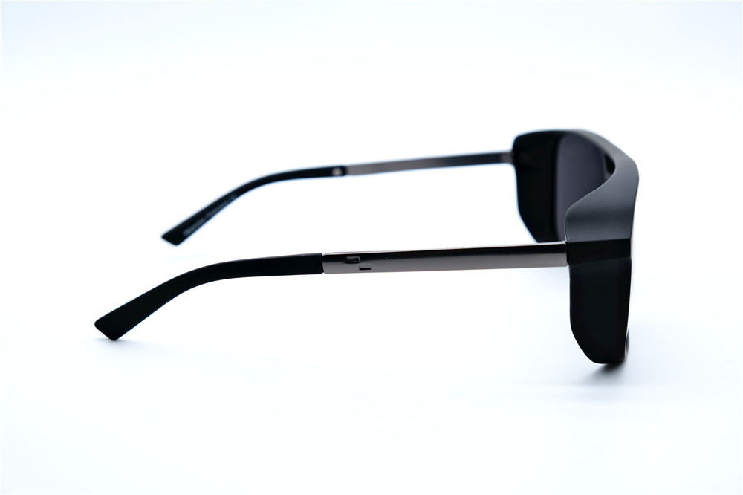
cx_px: 372
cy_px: 248
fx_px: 1052
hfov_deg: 38.9
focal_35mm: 51
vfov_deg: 26.5
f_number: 5.6
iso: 320
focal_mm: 34.3
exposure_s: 1/210
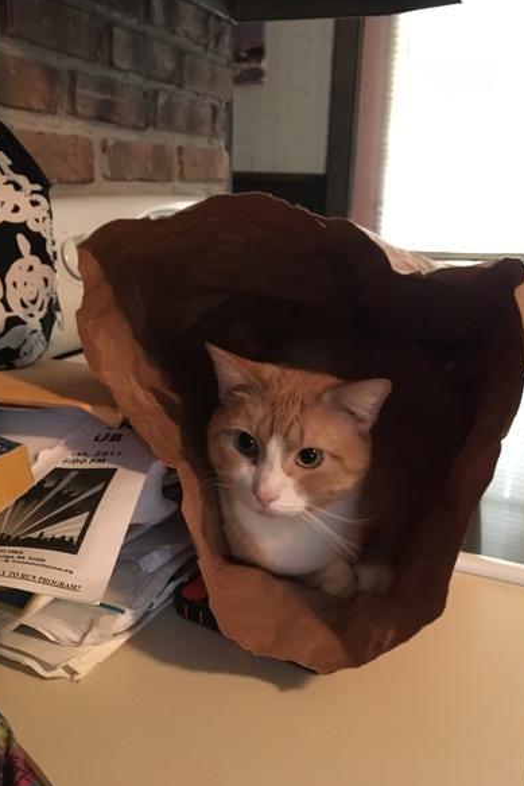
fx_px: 677
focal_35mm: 31
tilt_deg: -19.0
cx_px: 263
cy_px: 388
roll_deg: -1.9
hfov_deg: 42.3
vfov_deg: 60.3
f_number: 2.2
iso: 640
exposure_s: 1/15
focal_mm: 4.15
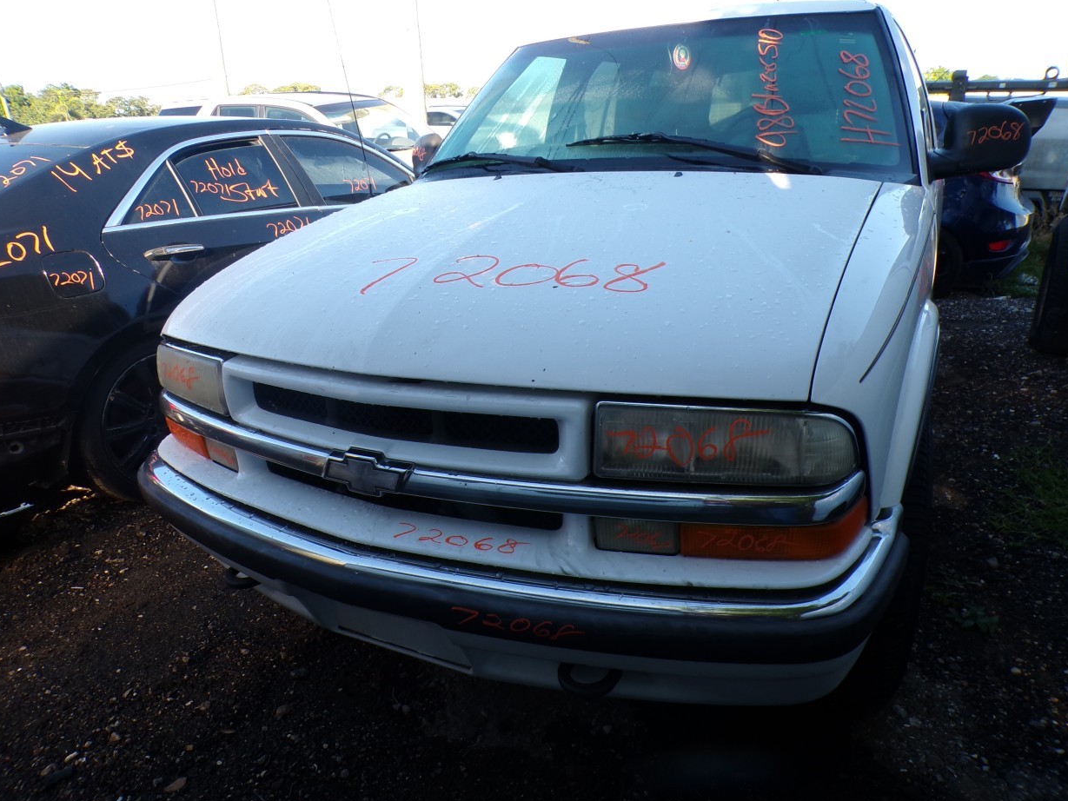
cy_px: 387
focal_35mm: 25
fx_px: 771
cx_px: 530
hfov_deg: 69.4
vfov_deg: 54.9
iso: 100
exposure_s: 1/120
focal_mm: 4.3
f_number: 4.4
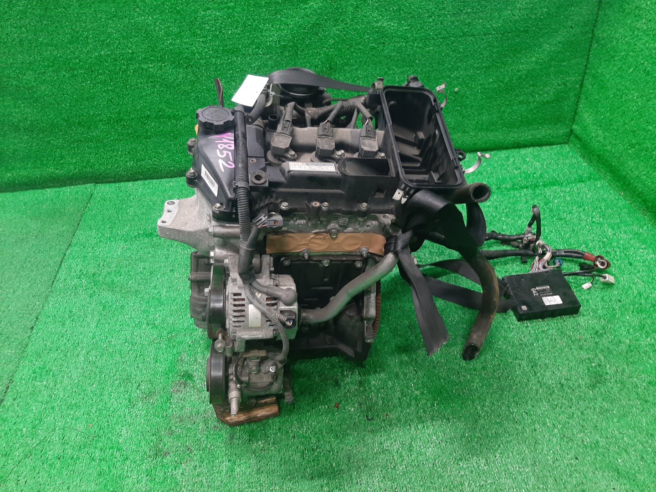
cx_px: 328
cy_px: 246
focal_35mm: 26
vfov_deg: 53.1
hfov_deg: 67.3
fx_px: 493
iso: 152
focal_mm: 3.93
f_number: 1.7
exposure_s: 1/50
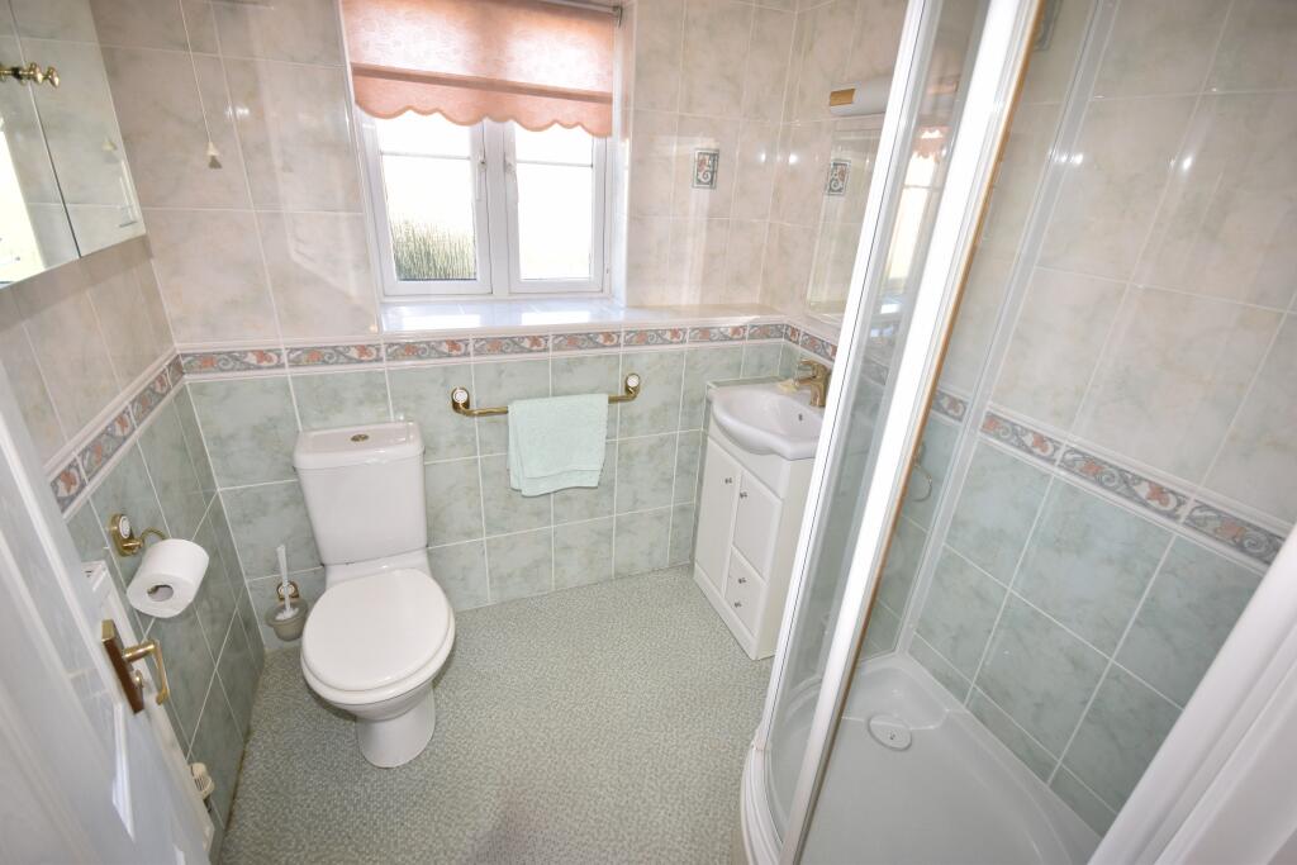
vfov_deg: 72.1
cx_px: 648
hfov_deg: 95.0
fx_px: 595
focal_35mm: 16
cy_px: 432
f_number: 5.6
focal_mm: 11
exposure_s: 1/60
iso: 400
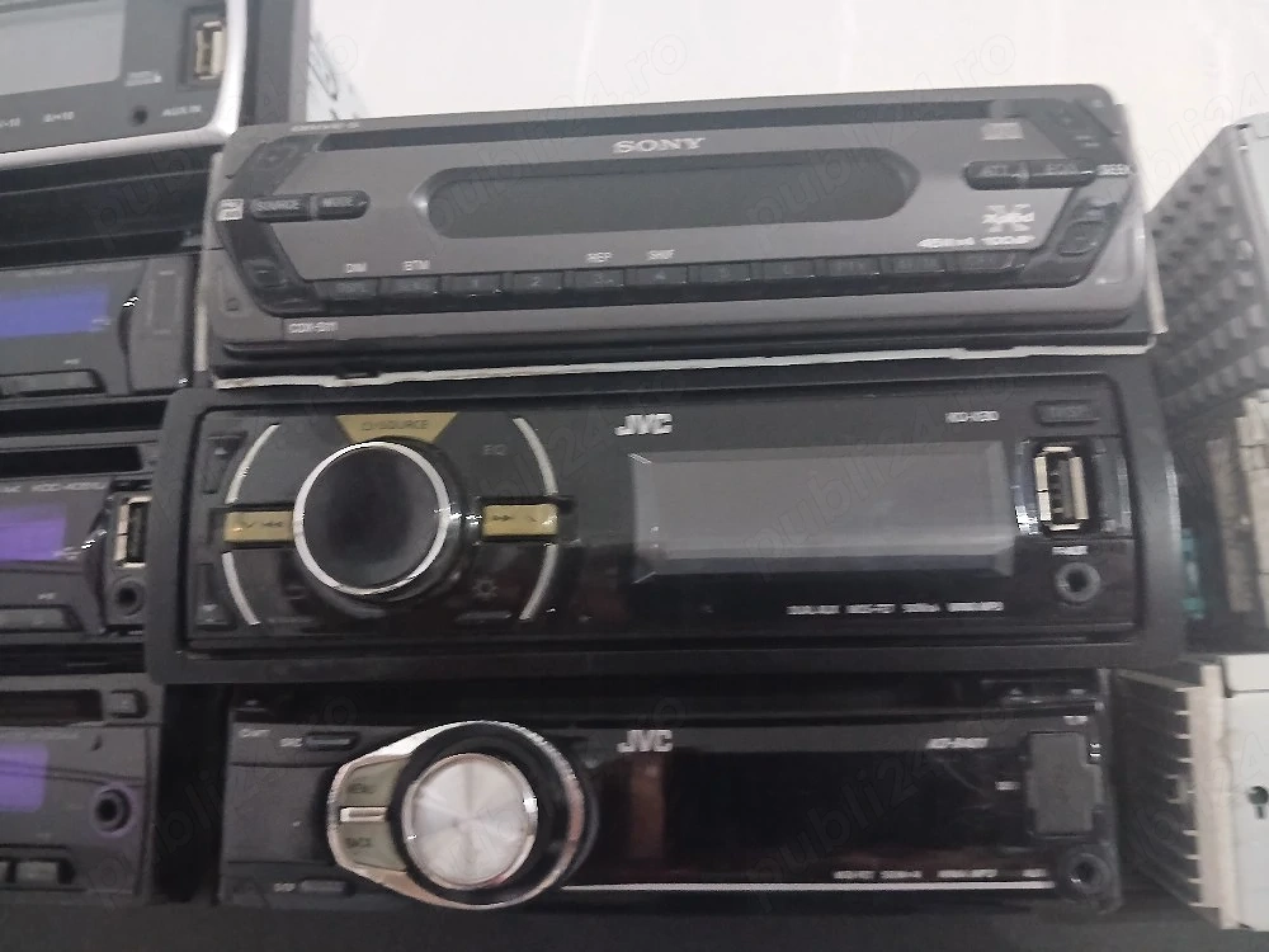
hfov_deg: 67.3
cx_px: 634
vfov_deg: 53.1
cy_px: 476
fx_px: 953
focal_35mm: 26
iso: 1000
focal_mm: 3.98
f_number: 1.8
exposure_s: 1/16.7
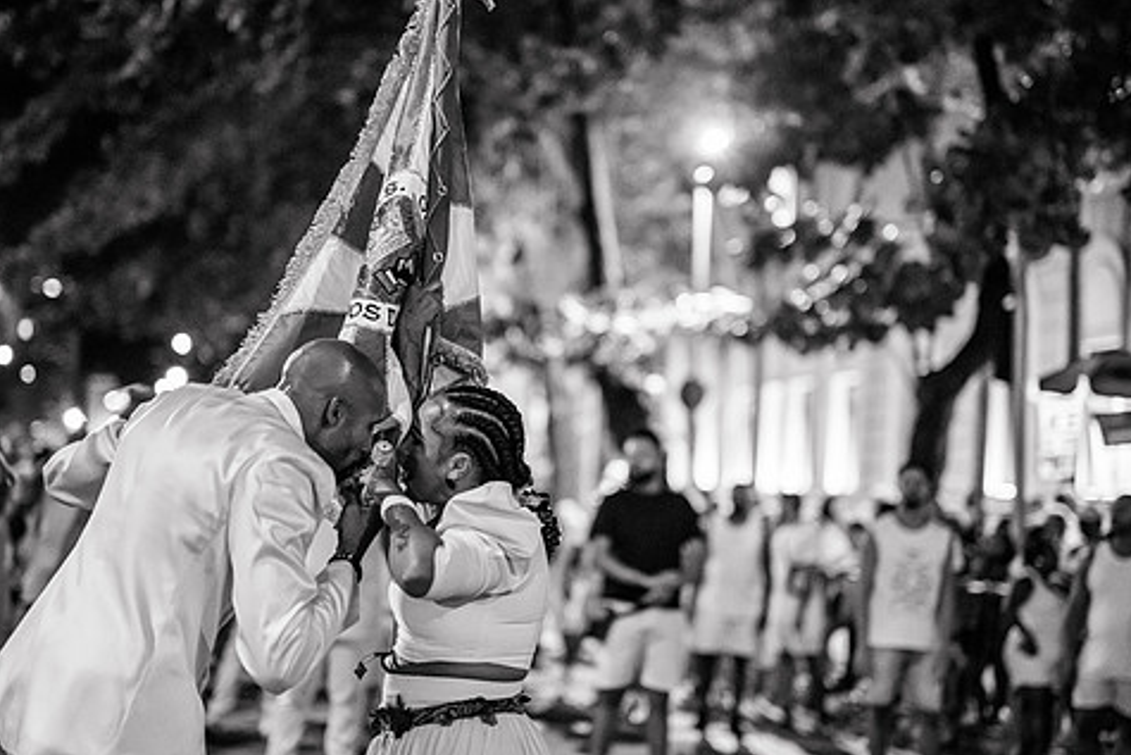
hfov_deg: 32.9
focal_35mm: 61
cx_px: 550
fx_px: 1917
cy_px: 380
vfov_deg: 22.3
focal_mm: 50
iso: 2000
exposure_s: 1/250
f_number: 1.3
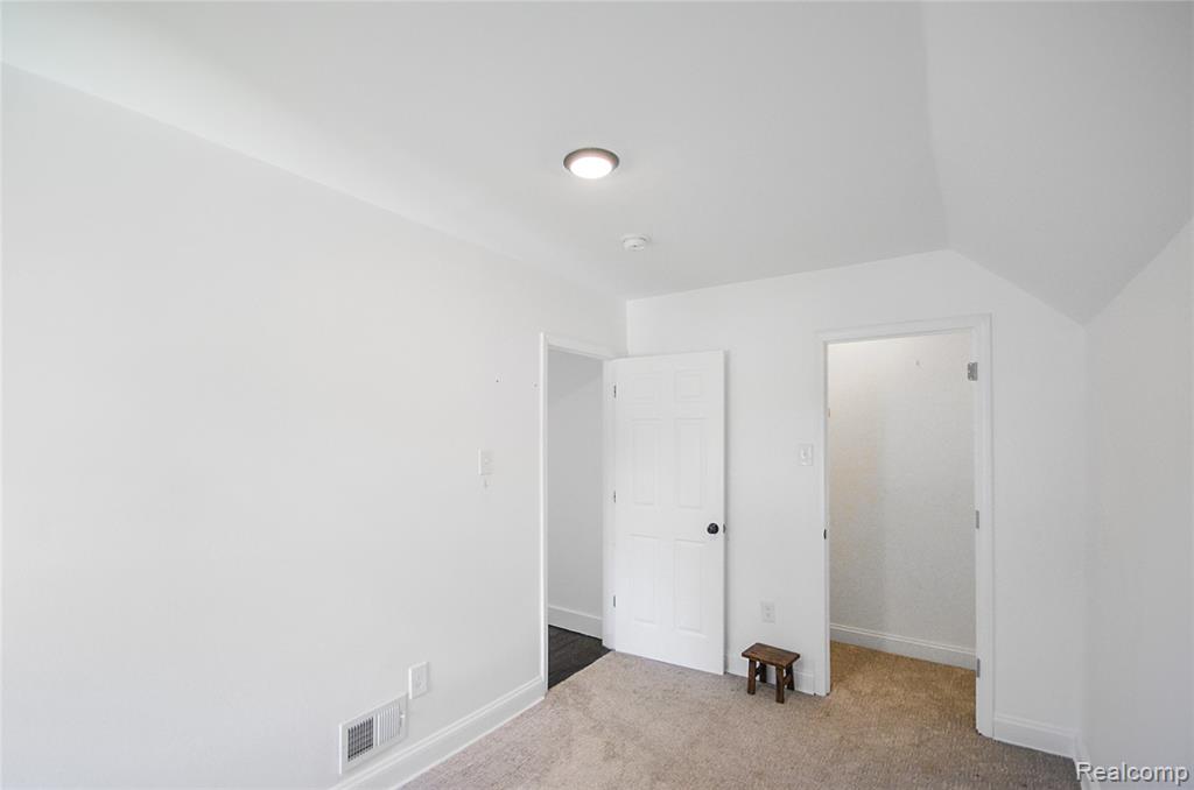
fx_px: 496
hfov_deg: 100.5
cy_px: 395
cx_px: 597
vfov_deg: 77.1
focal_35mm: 15
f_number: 4.5
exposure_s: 1/80
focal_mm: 10
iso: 400
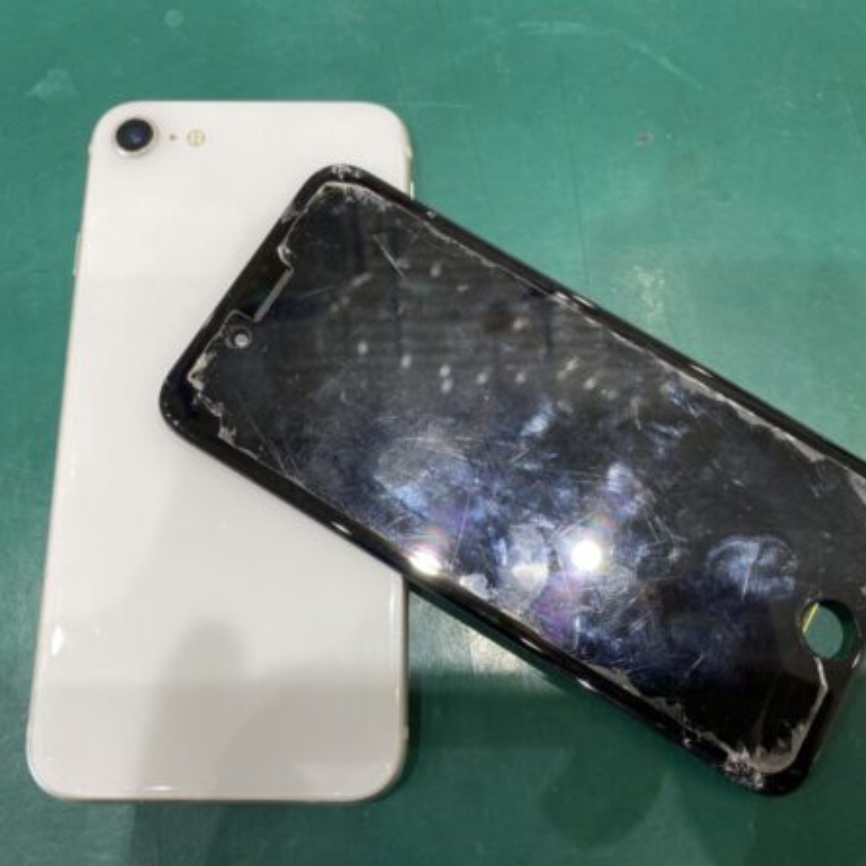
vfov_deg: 52.5
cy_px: 436
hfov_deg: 52.5
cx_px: 428
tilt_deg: -76.8
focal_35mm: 31
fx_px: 877
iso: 80
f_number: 1.8
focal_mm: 4.25
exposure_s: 1/100
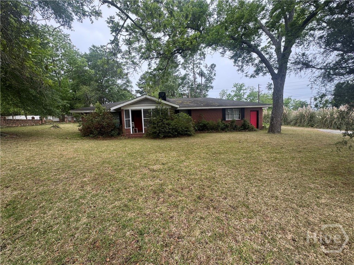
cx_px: 177
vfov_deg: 85.7
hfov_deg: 102.1
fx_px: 143
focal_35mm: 14
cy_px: 132
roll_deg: +2.4
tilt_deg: -5.3
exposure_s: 1/230
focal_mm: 2.22
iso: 40
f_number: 2.2
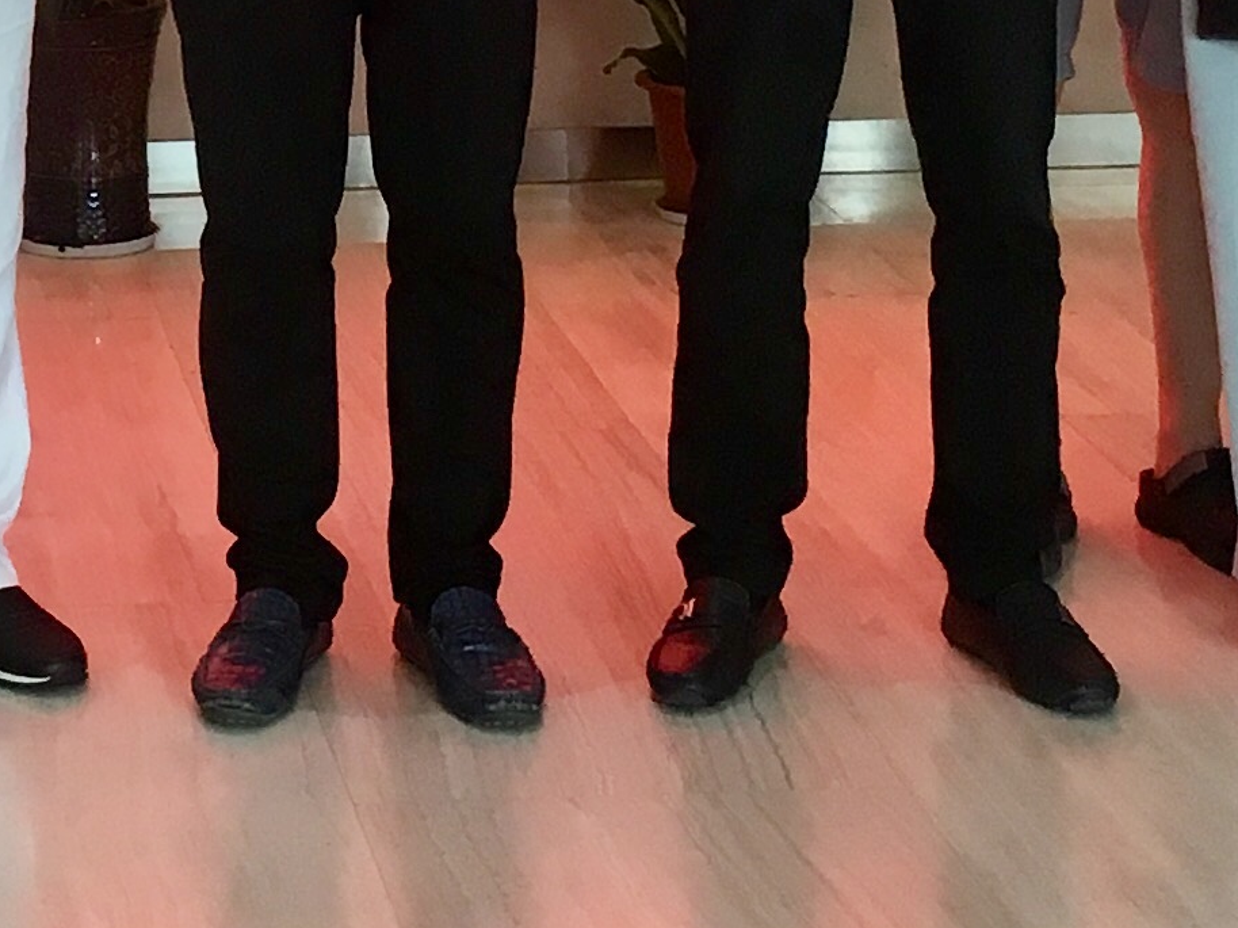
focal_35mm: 128
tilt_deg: -2.6
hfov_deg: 15.0
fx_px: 4577
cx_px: -103
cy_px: -588
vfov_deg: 11.0
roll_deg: +0.8
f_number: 2.2
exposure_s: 1/33
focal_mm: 4.15
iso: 32
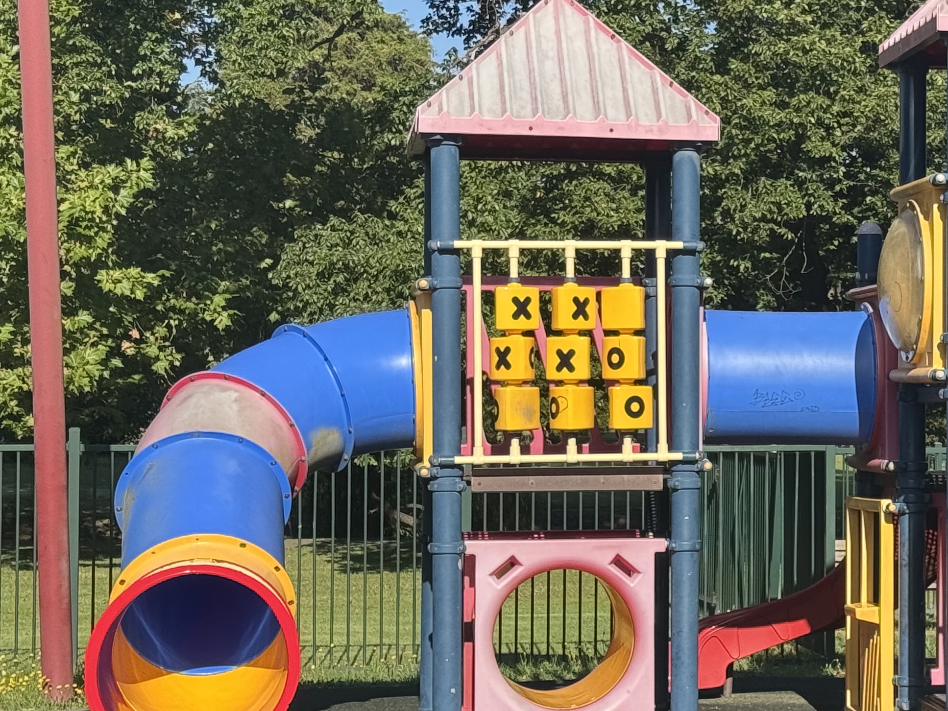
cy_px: 316
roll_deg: -0.1
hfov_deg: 19.1
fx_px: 2739
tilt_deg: +1.6
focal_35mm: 100
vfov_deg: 14.8
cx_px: 927
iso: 64
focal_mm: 6.76
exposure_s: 1/2513
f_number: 1.78
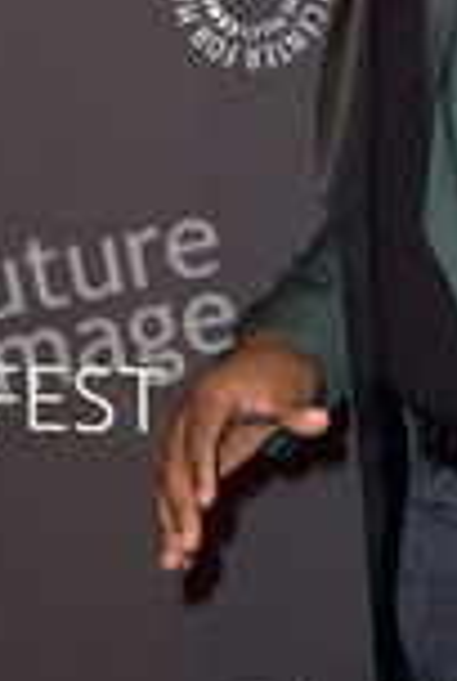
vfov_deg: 11.1
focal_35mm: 184
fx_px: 3488
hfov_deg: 7.5
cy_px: 103
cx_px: 495
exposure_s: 1/320
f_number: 6.3
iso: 500
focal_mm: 70
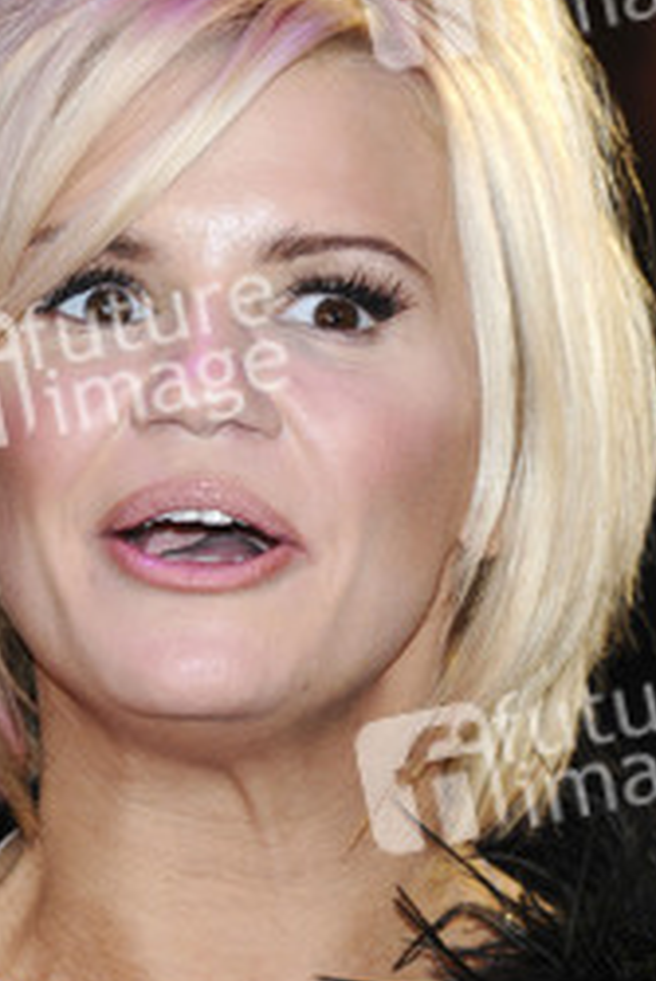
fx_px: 7861
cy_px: 565
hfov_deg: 4.8
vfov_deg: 7.1
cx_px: 202
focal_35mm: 288
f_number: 4.5
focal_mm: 120
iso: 400
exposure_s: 1/200
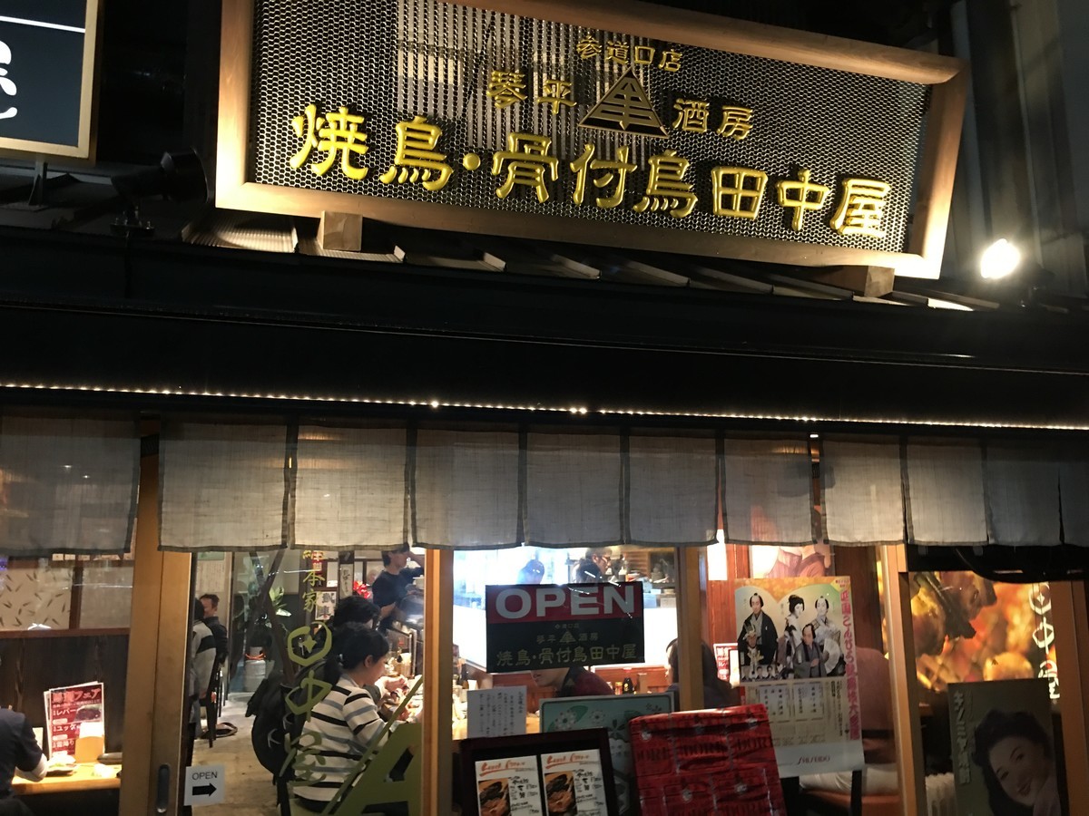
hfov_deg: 61.7
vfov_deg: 48.2
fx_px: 912
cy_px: 408
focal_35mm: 29
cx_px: 544
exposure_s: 1/8
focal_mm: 4.15
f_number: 2.2
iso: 100
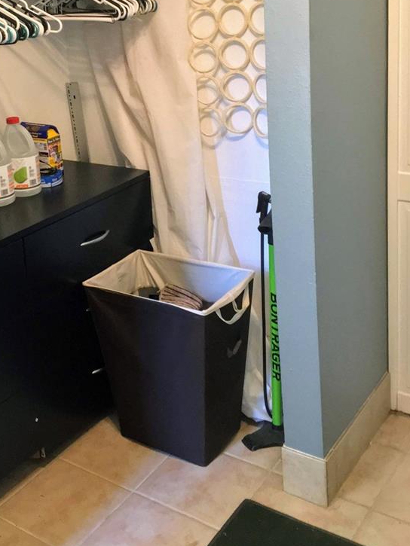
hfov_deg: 29.5
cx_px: 78
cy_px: 151
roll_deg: +6.6
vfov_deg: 38.8
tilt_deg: -14.8
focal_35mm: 48
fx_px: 758
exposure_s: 1/20
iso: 200
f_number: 2.2
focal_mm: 4.15
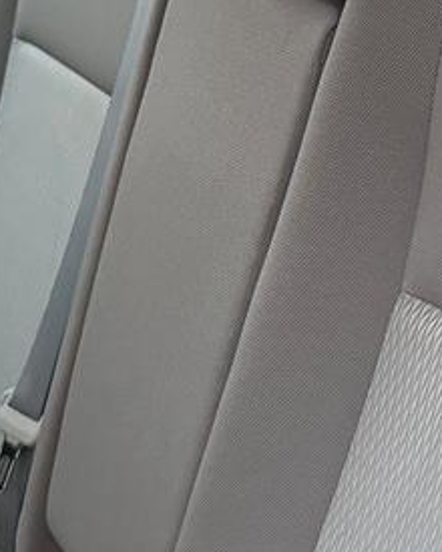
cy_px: 349
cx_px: 309
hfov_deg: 14.1
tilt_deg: -24.2
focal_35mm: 109
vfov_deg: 17.6
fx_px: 1782
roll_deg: +5.6
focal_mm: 6.76
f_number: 1.78
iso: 400
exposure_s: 1/60
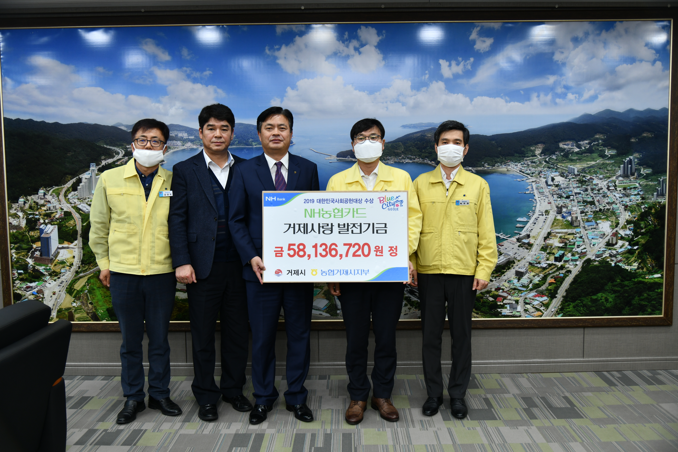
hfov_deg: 58.7
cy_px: 226
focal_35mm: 32
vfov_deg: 41.1
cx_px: 339
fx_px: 603
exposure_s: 1/125
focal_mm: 32
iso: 400
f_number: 4
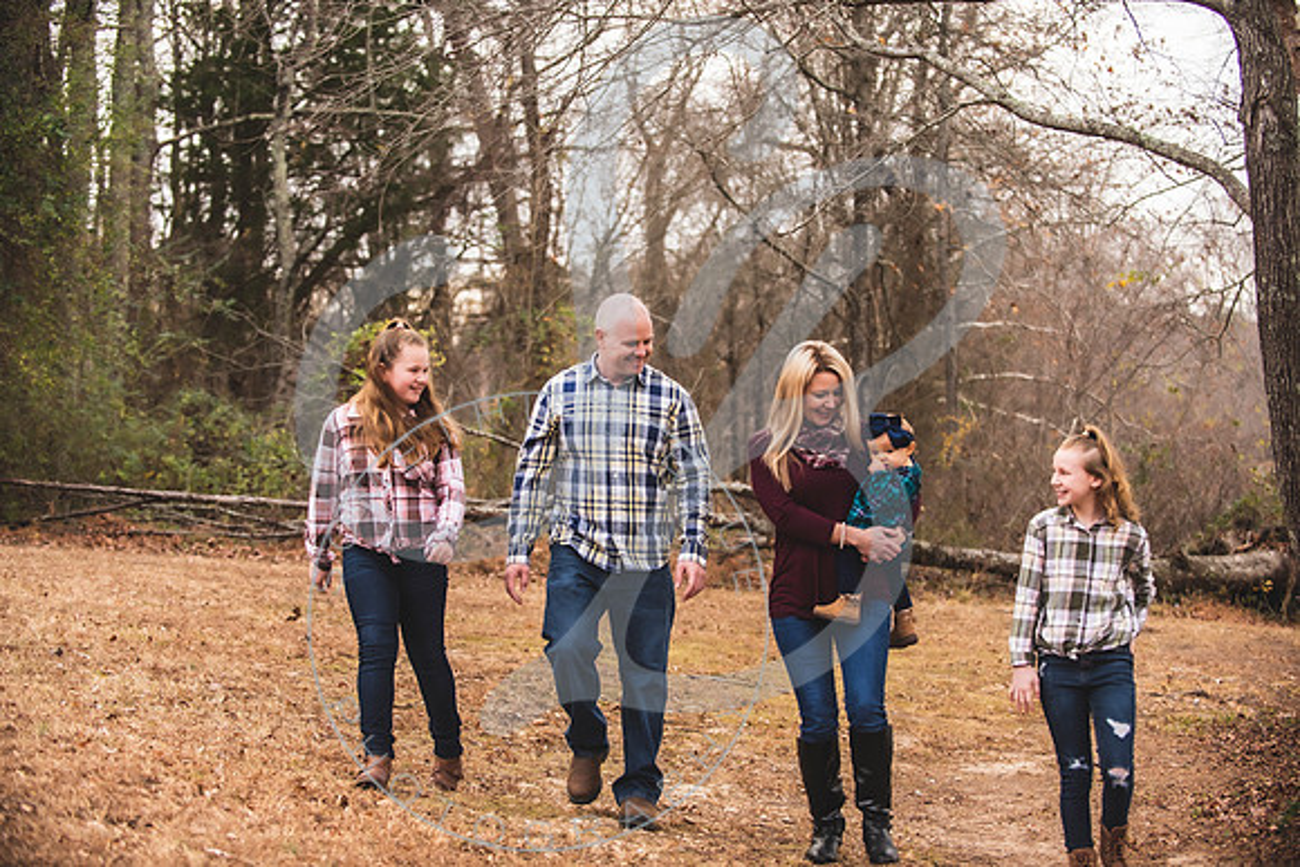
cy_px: 434
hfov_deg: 28.8
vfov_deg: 19.5
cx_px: 650
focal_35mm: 70
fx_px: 2528
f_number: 4
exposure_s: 1/400
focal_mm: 70
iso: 500
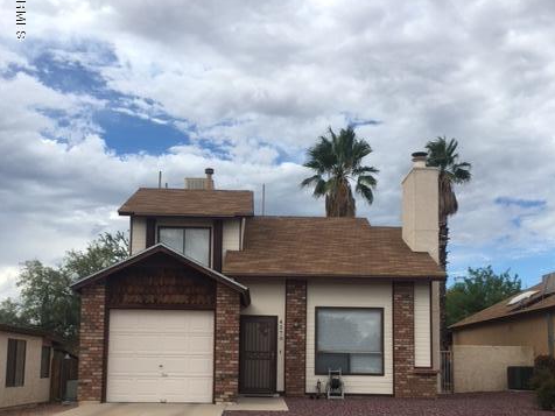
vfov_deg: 36.1
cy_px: 304
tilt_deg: +5.5
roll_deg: -1.1
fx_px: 625
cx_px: 278
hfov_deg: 47.9
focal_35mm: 39
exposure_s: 1/1326
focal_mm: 4.15
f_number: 2.2
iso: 25
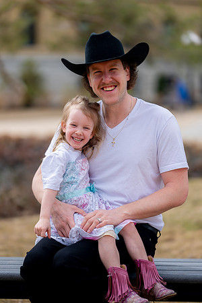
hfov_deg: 12.9
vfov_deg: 19.3
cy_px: 152
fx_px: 892
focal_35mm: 106
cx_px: 101
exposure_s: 1/2500
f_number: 2
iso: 100
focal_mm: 106
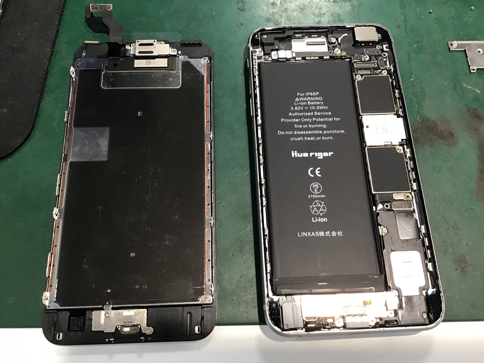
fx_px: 433
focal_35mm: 31
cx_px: 242
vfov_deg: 45.4
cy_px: 182
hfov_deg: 58.4
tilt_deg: -70.0
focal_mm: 3.3
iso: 80
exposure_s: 1/30
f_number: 2.4
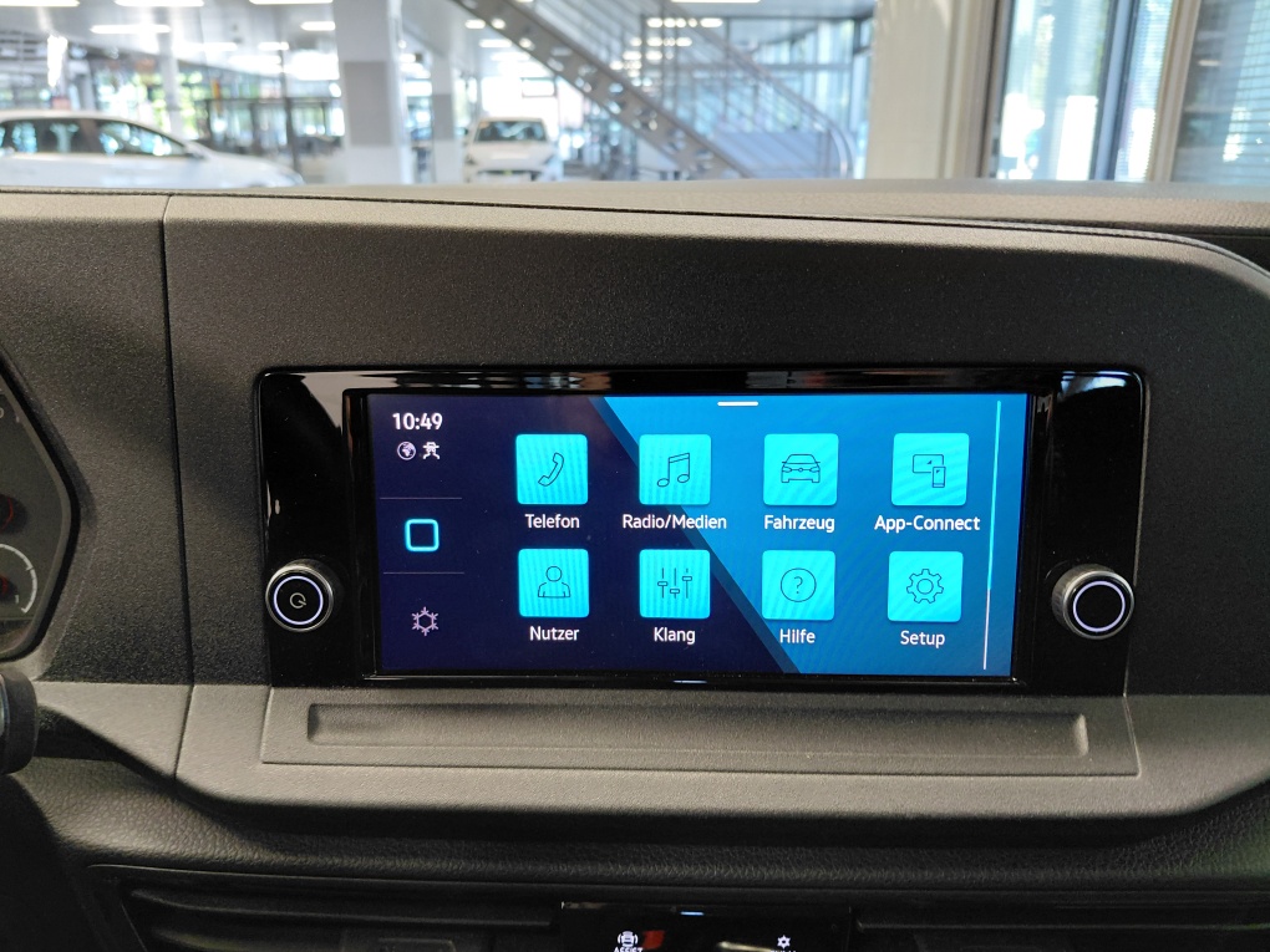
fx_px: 917
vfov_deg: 54.9
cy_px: 476
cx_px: 635
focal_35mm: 25
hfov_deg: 69.4
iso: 320
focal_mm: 4.69
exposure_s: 1/60
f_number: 1.8
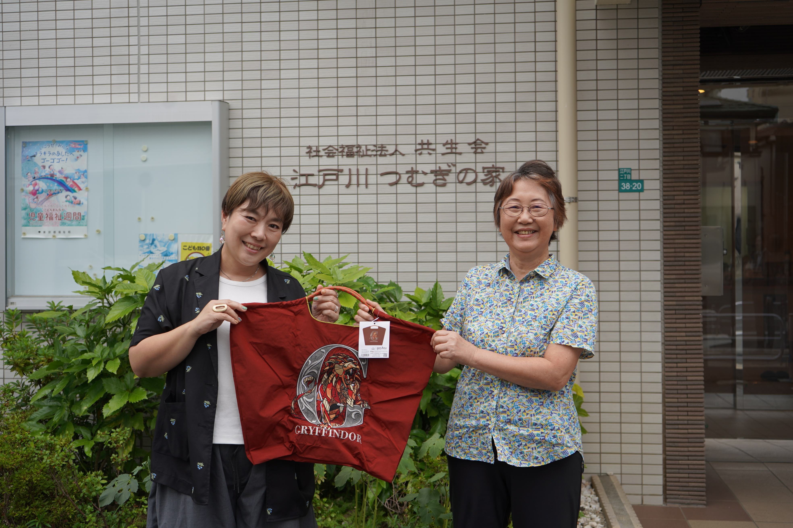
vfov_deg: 32.6
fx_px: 903
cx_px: 396
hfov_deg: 47.4
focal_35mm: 41
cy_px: 264
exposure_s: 1/200
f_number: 4.5
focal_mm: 41
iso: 100
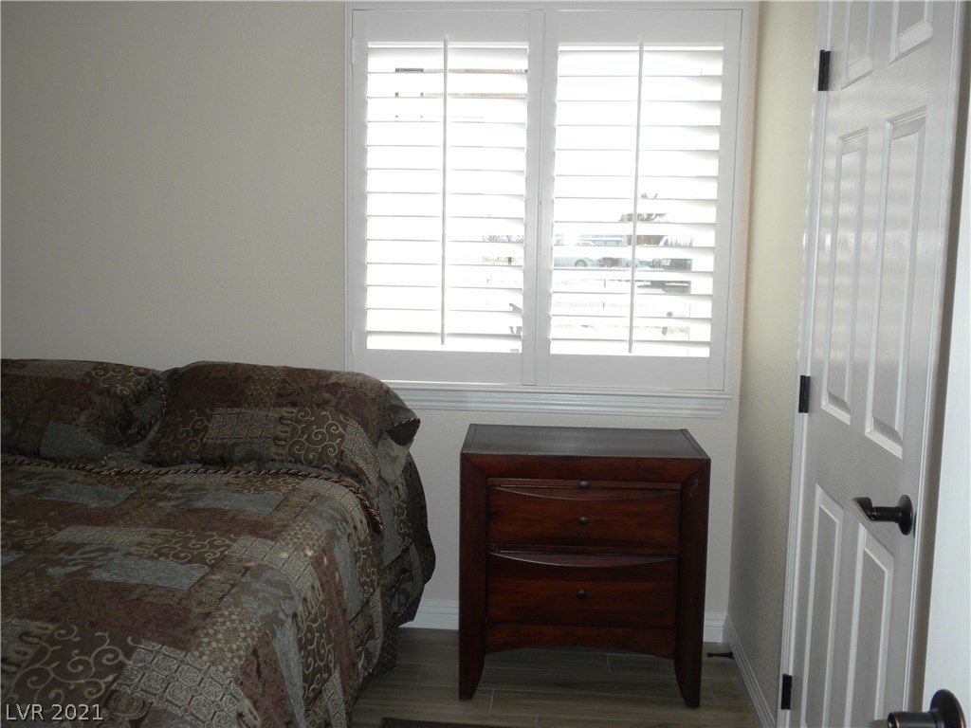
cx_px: 486
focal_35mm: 37
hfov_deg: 50.1
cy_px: 364
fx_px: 1038
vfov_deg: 38.7
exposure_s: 1/220
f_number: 3.5
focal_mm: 6.6
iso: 90
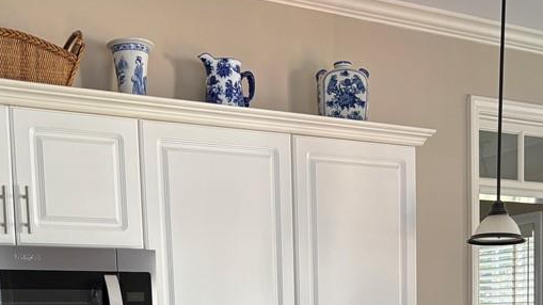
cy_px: 402
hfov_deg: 36.6
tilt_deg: -7.1
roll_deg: +1.7
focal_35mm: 57
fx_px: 820
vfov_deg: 19.4
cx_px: 251
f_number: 1.6
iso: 125
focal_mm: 5.96
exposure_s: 1/86
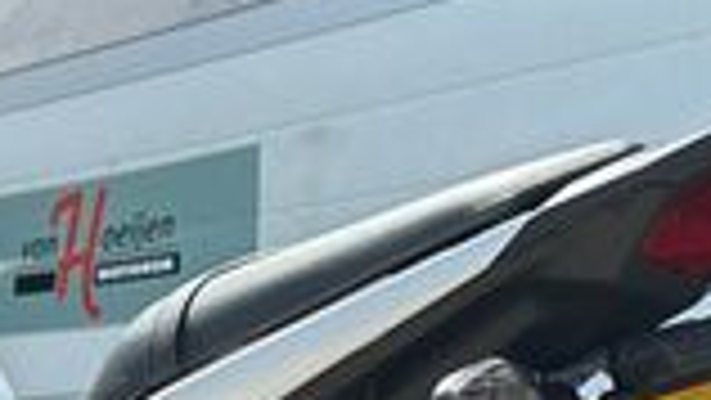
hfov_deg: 20.1
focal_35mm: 106
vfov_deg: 10.7
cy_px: 742
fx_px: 1999
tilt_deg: -4.7
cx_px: 248
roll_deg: -1.4
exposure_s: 1/1812
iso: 80
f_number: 1.78
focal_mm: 6.86
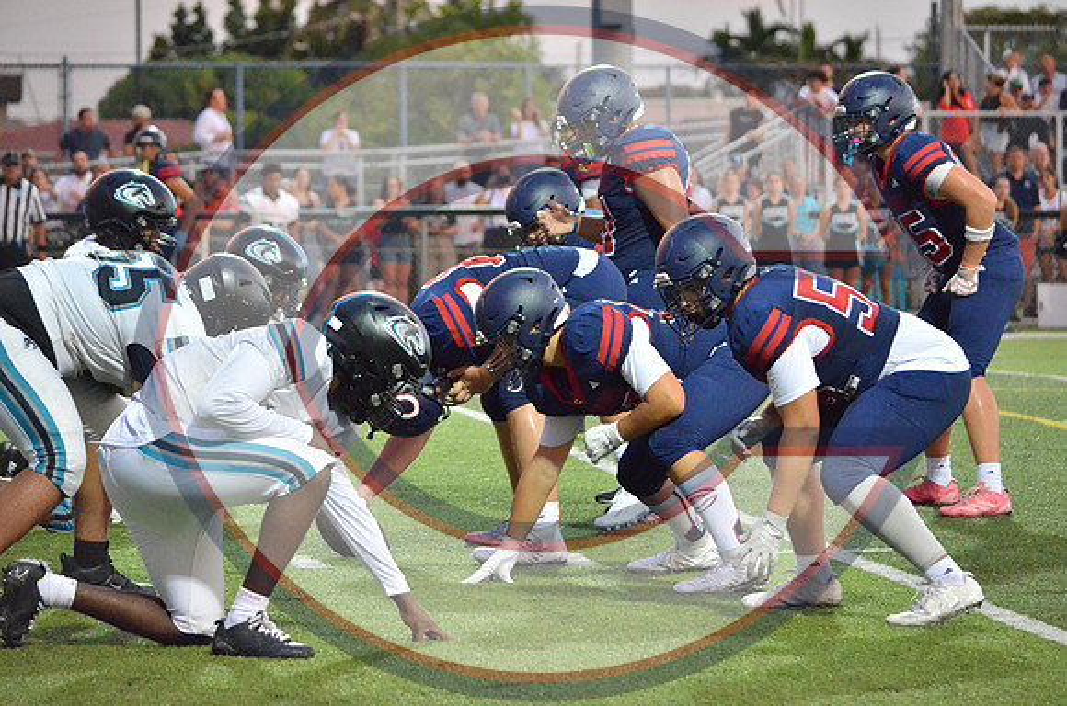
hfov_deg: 11.0
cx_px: 534
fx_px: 5545
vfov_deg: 7.3
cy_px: 353
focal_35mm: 188
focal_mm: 125
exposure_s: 1/500
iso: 6400
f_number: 4.8
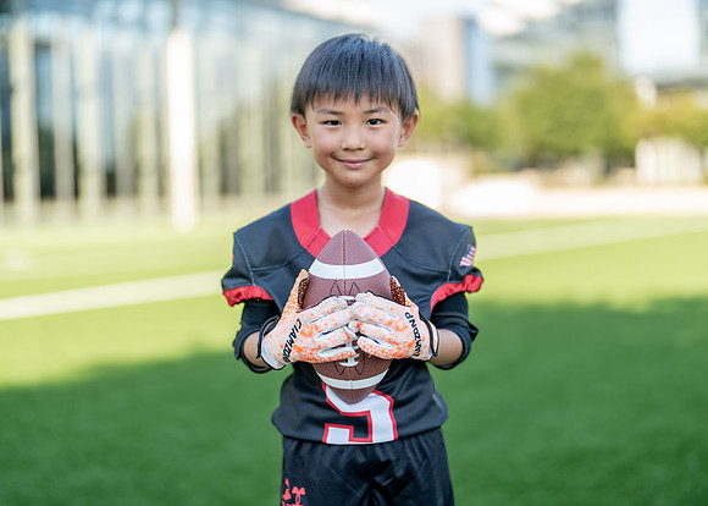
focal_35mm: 56
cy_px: 242
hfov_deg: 35.2
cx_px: 366
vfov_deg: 25.5
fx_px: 1117
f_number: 1.2
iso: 100
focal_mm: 50
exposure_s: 1/1250
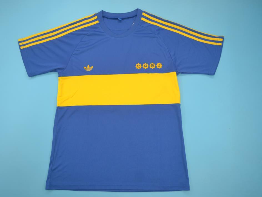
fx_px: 250
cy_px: 100
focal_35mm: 33
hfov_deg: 55.3
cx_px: 119
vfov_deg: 42.9
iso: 200
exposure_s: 1/125
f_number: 3.8
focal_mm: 20
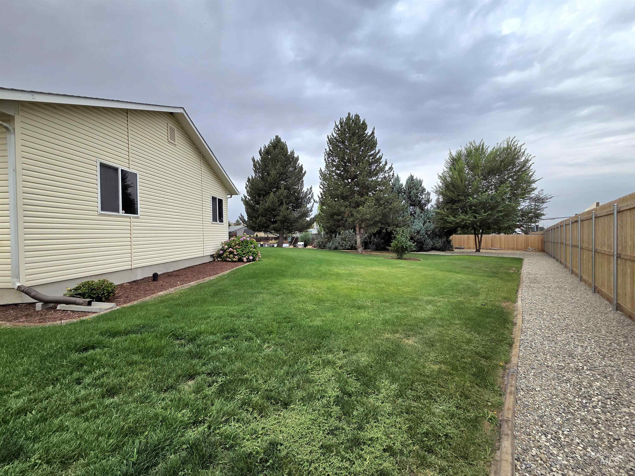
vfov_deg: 89.9
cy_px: 238
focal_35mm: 13
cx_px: 318
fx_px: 238
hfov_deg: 106.2
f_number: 2.2
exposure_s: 1/833
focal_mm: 2.2
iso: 50
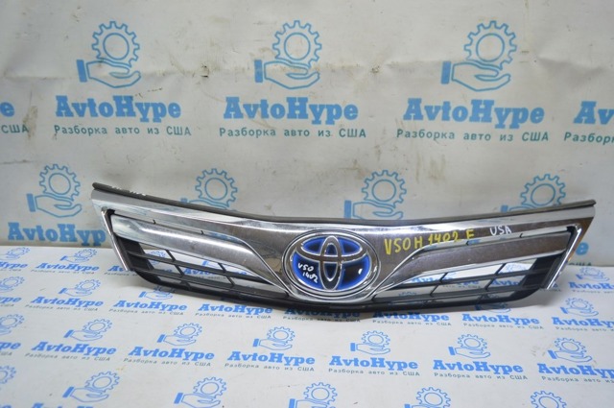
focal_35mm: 27
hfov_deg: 67.4
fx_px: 460
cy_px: 204
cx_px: 307
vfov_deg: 47.8
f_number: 3.5
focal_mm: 18
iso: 400
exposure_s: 1/50
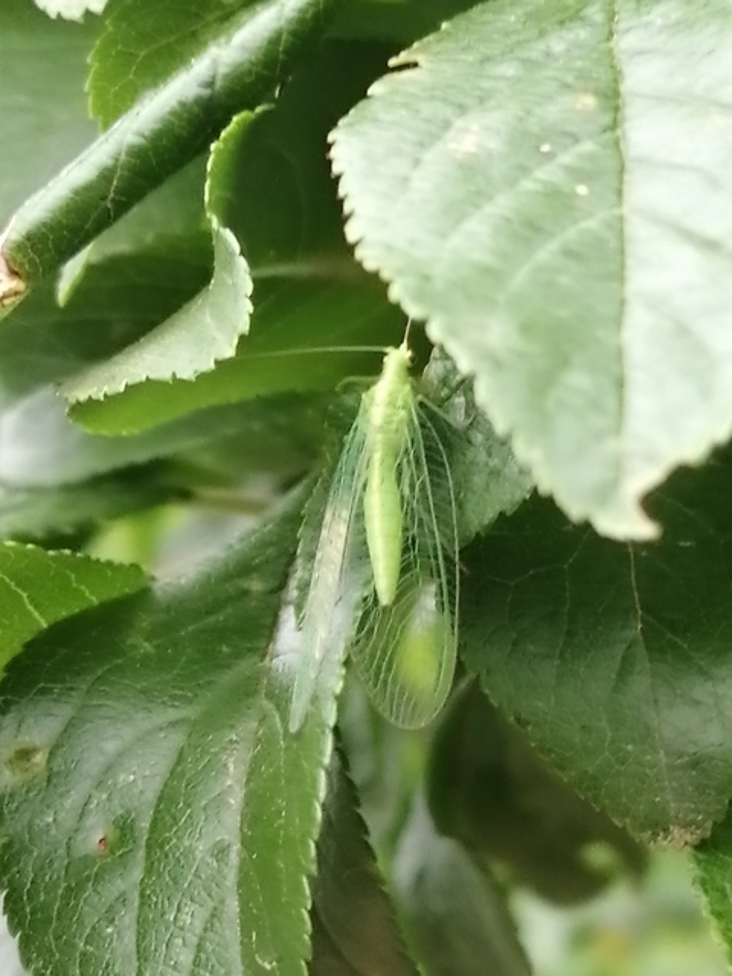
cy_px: 488
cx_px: 366
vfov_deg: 18.9
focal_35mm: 104
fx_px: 2932
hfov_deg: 14.2
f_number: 1.8
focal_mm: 3.46
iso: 64
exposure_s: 1/30
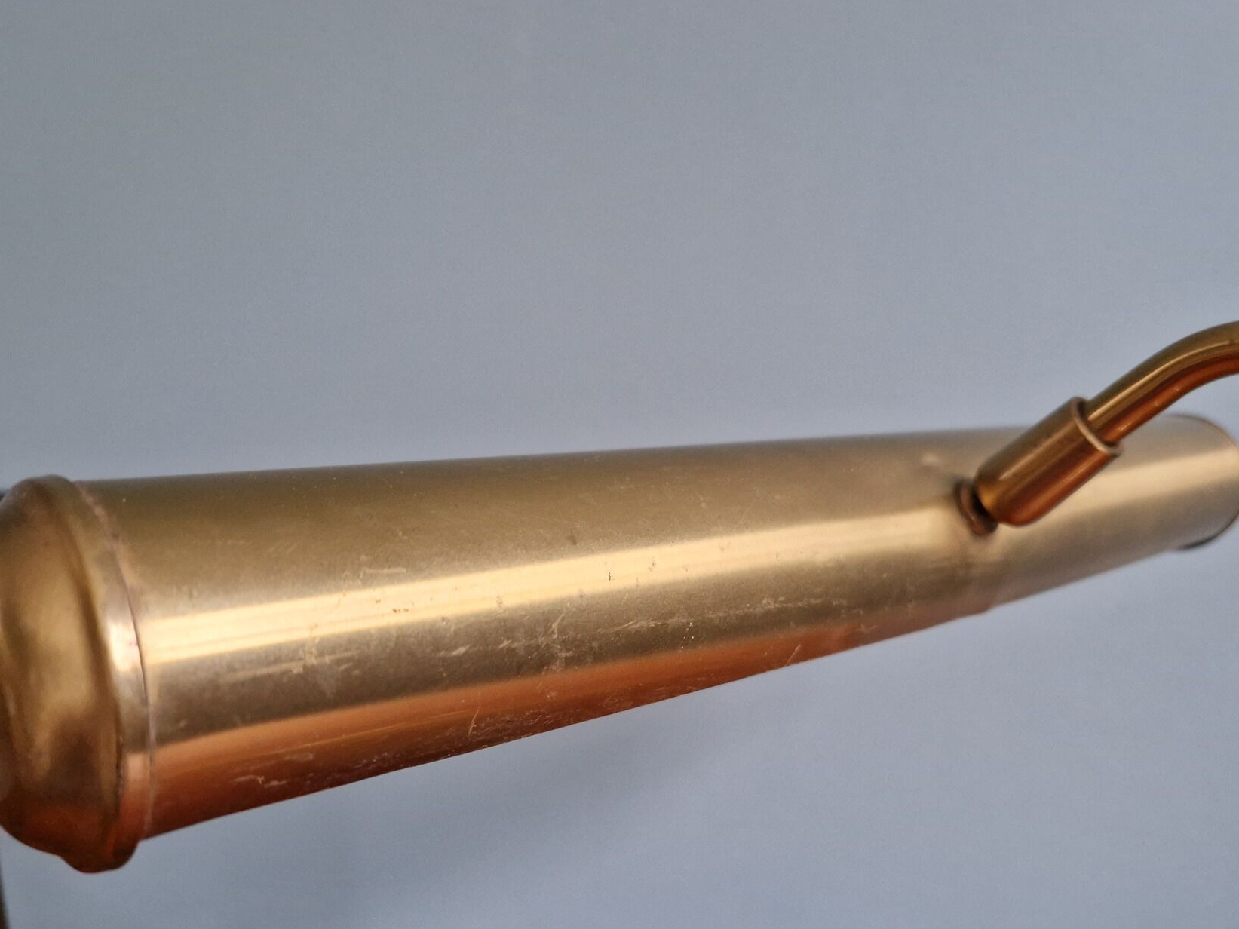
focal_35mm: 28
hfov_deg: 63.4
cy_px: 550
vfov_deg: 49.5
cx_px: 623
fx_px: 1002
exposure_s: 1/100
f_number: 1.8
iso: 800
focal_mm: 5.4
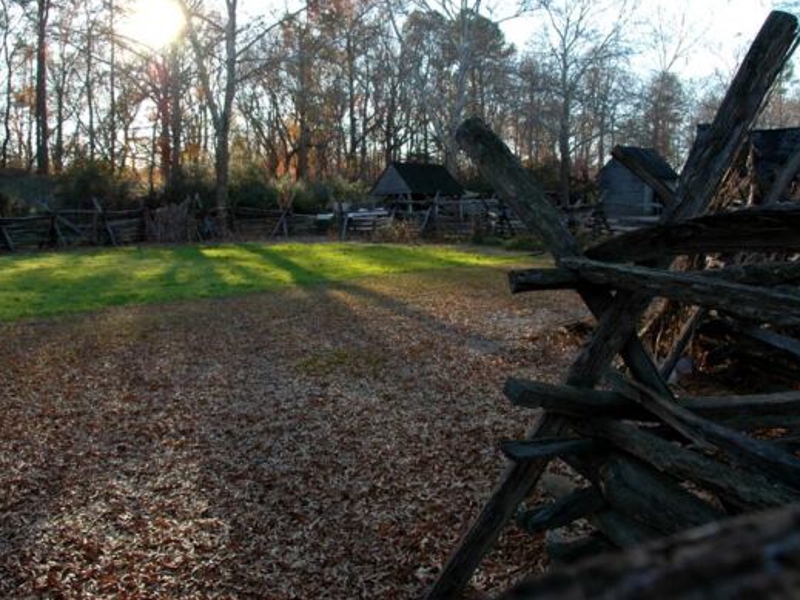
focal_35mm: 32
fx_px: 739
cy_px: 274
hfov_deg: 56.8
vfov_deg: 44.1
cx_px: 370
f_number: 7.1
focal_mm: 18
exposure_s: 1/200
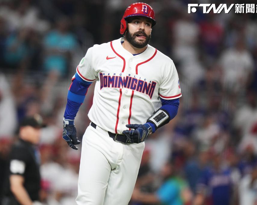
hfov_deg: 4.3
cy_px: 103
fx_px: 3436
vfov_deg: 3.4
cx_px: 115
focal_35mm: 452
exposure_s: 1/2000
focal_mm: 400
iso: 4000
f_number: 3.2
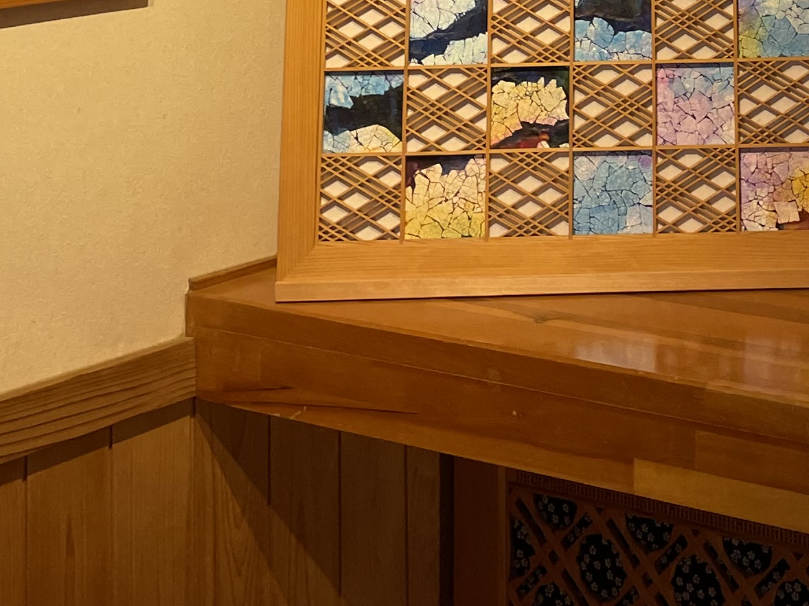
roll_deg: +0.6
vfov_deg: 14.9
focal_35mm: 89
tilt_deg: +4.3
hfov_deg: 21.5
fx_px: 2080
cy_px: -406
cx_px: 732
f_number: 1.6
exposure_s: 1/120
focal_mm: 4.2
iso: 50
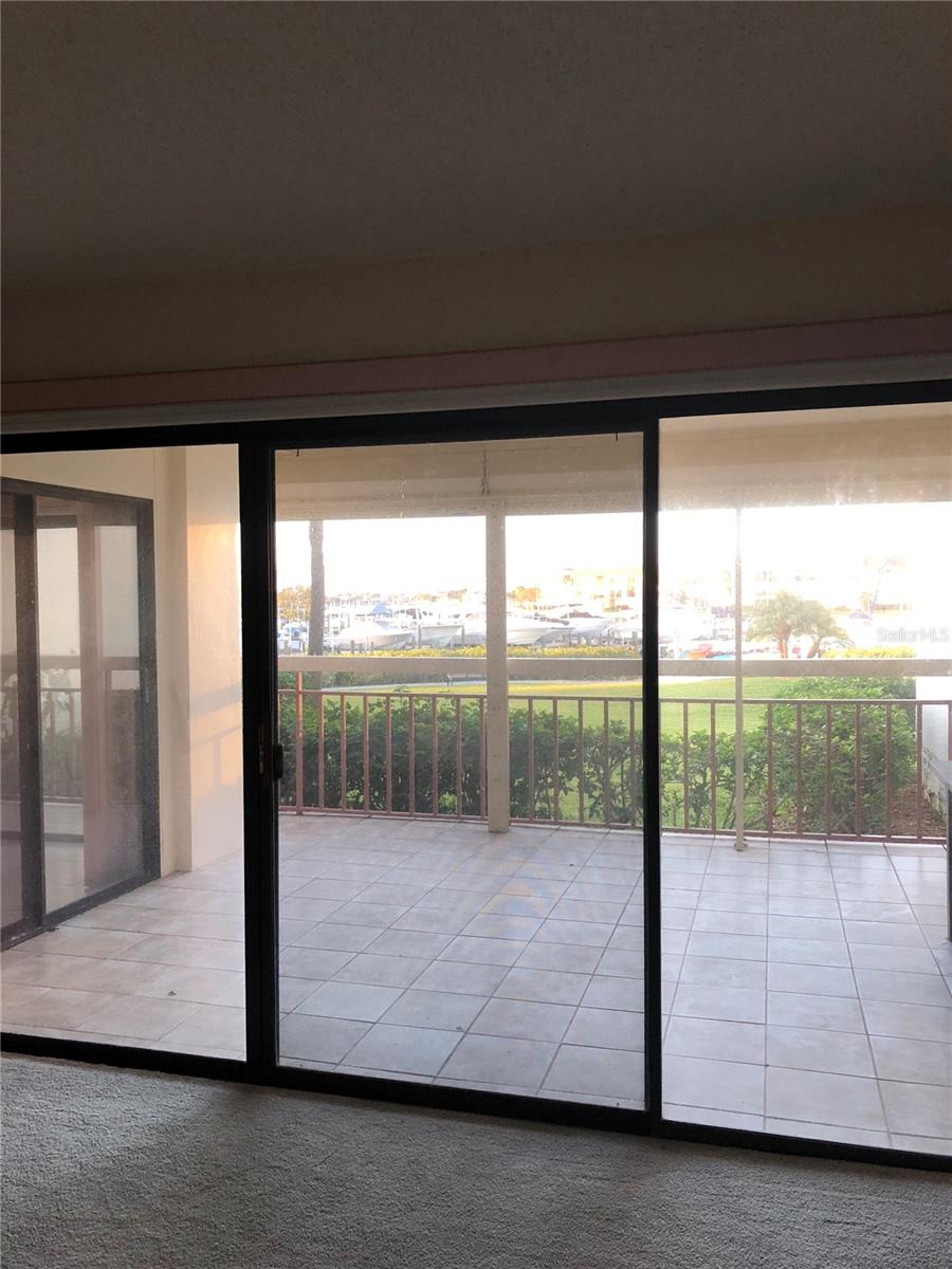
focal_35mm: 28
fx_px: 1027
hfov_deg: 49.7
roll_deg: +1.1
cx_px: 476
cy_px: 634
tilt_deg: -1.1
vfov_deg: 63.4
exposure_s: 1/30
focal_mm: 3.99
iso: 32
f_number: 1.8
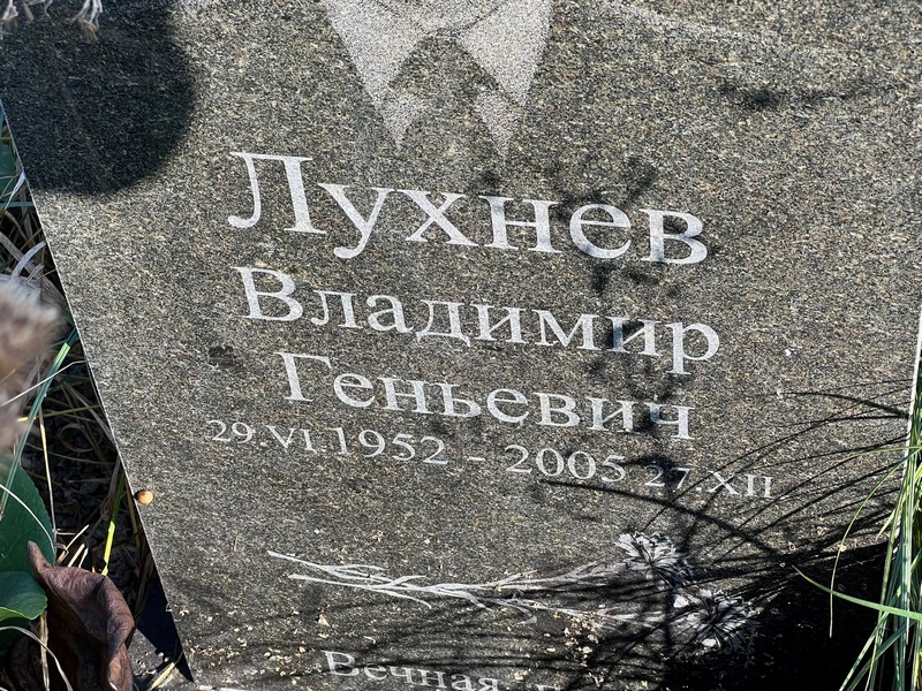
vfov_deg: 19.1
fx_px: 2051
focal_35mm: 77
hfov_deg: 25.3
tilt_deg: -50.4
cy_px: 346
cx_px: 461
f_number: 2.8
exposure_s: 1/108
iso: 32
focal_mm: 9
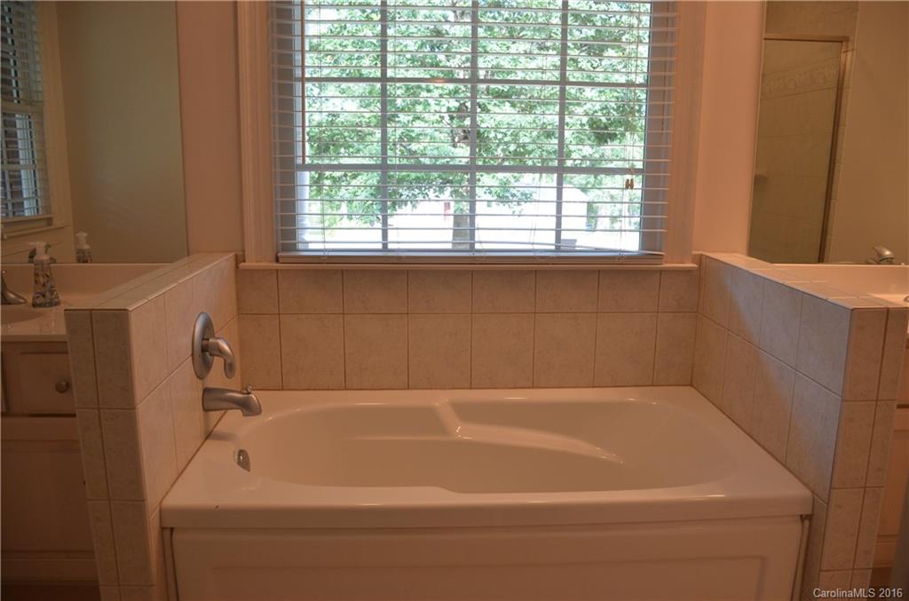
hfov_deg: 67.5
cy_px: 300
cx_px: 454
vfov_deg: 47.7
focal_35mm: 27
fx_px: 680
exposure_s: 1/80
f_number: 4
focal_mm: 18
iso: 400
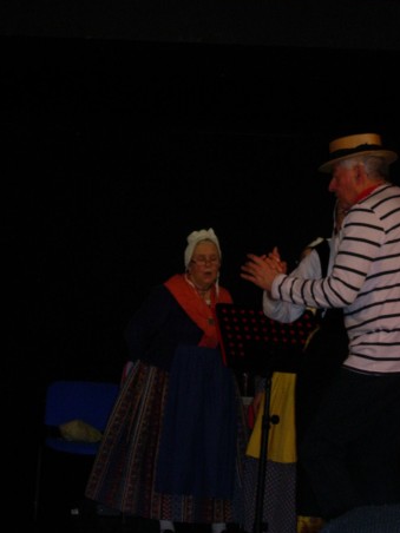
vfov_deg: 16.4
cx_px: 202
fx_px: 1849
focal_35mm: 120
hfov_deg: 12.3
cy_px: 255
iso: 200
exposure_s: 1/161
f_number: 4.9
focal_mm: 23.4
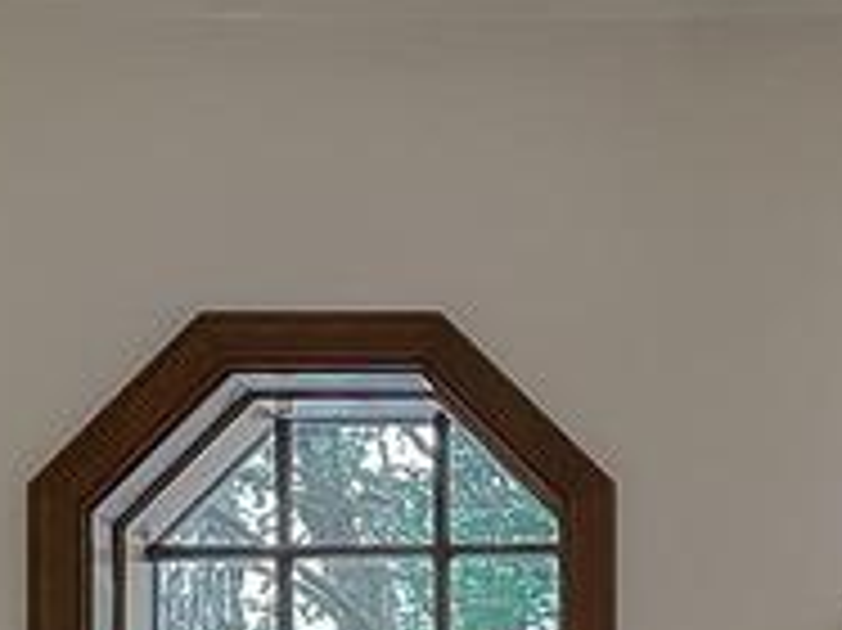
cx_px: 1522
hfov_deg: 13.0
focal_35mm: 137
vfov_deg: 9.9
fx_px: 3330
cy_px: 1346
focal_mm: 5.1
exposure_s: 1/60
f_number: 1.6
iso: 250
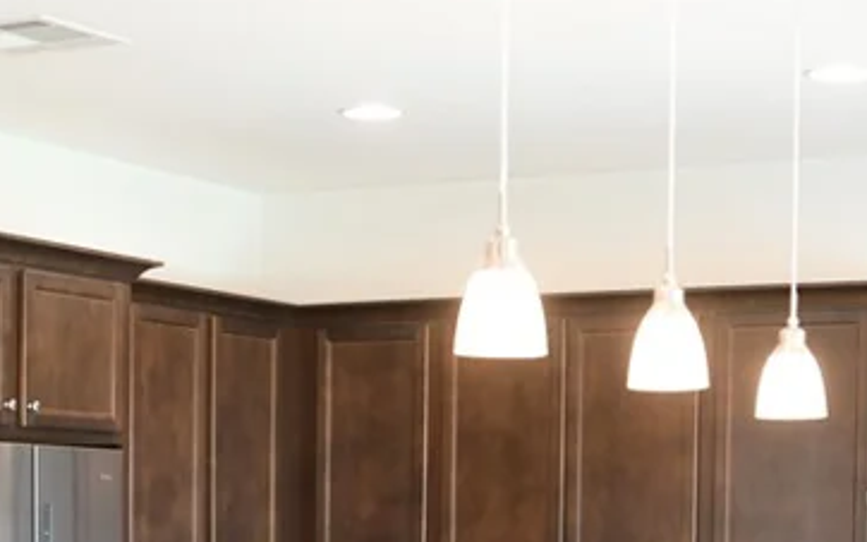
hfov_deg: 20.6
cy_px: 630
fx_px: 2386
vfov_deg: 12.7
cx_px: 342
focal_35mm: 101
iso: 1400
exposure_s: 1/160
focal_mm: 35
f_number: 2
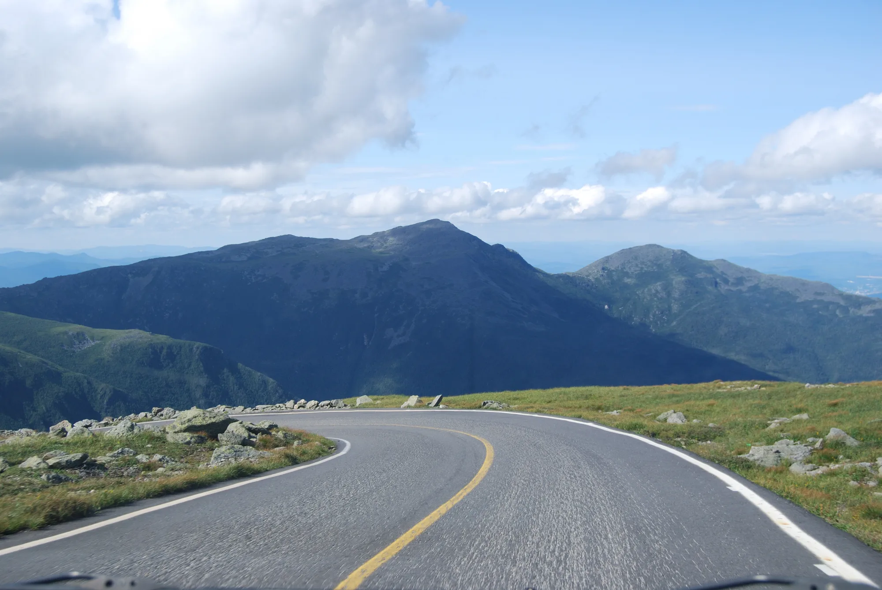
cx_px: 441
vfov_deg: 32.0
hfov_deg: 46.3
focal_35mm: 42
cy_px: 295
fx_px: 1030
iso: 100
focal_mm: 28
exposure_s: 1/200
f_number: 7.1
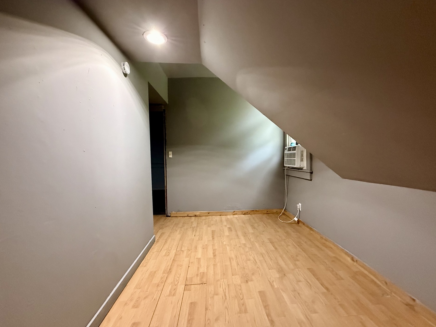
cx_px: 227
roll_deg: +1.0
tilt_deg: -3.7
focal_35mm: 15
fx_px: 189
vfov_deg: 81.7
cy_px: 168
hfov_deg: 98.1
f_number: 2.2
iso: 800
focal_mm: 2.22
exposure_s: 1/60
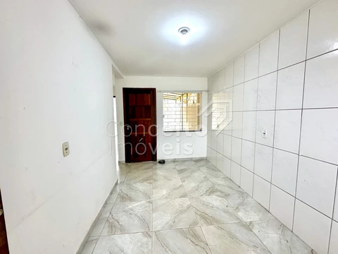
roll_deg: +0.8
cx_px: 169
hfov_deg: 102.1
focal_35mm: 14
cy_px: 127
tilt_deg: -5.0
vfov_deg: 85.7
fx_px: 137
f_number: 2.2
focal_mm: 2.22
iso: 160
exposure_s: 1/120
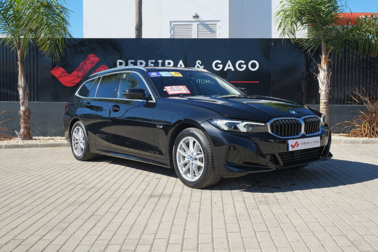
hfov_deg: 48.5
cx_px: 189
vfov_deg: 33.4
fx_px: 420
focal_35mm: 40
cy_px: 126
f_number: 9
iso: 160
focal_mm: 26.4
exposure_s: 1/160
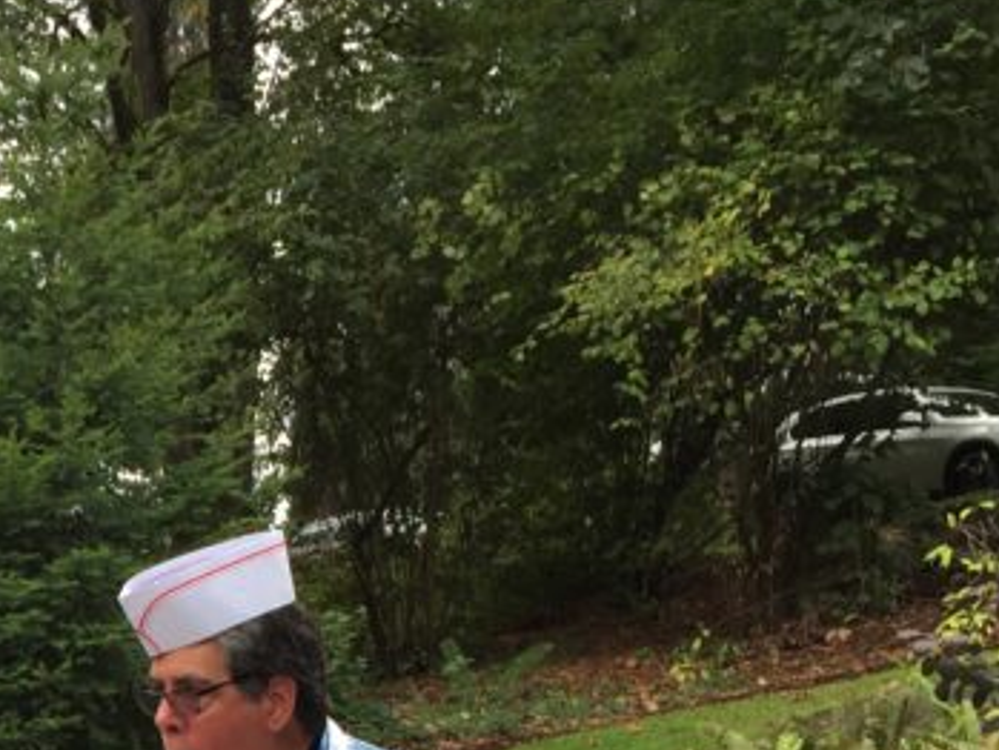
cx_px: -120
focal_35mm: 85
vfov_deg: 16.6
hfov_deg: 21.7
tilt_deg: -3.0
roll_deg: +0.3
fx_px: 2454
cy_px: 922
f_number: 2.2
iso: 32
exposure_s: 1/197
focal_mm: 4.15
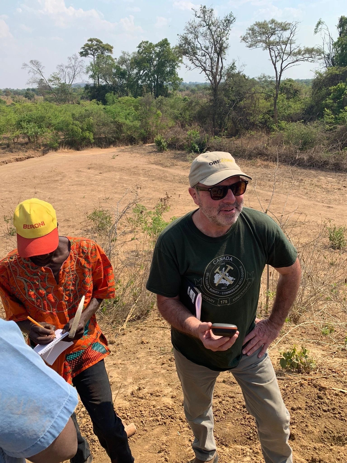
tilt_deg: -20.3
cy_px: 232
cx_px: 174
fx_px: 348
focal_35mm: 26
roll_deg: +2.2
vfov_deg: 67.3
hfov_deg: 53.1
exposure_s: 1/1560
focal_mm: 4.25
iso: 25
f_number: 1.8
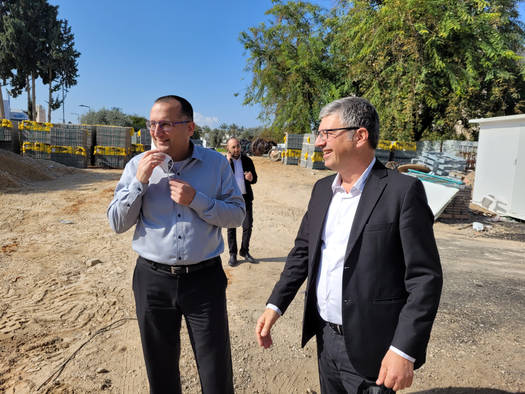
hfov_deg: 67.3
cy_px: 197
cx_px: 262
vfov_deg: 53.1
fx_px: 394
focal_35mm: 26
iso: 40
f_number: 1.8
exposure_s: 1/2790
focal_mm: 5.4
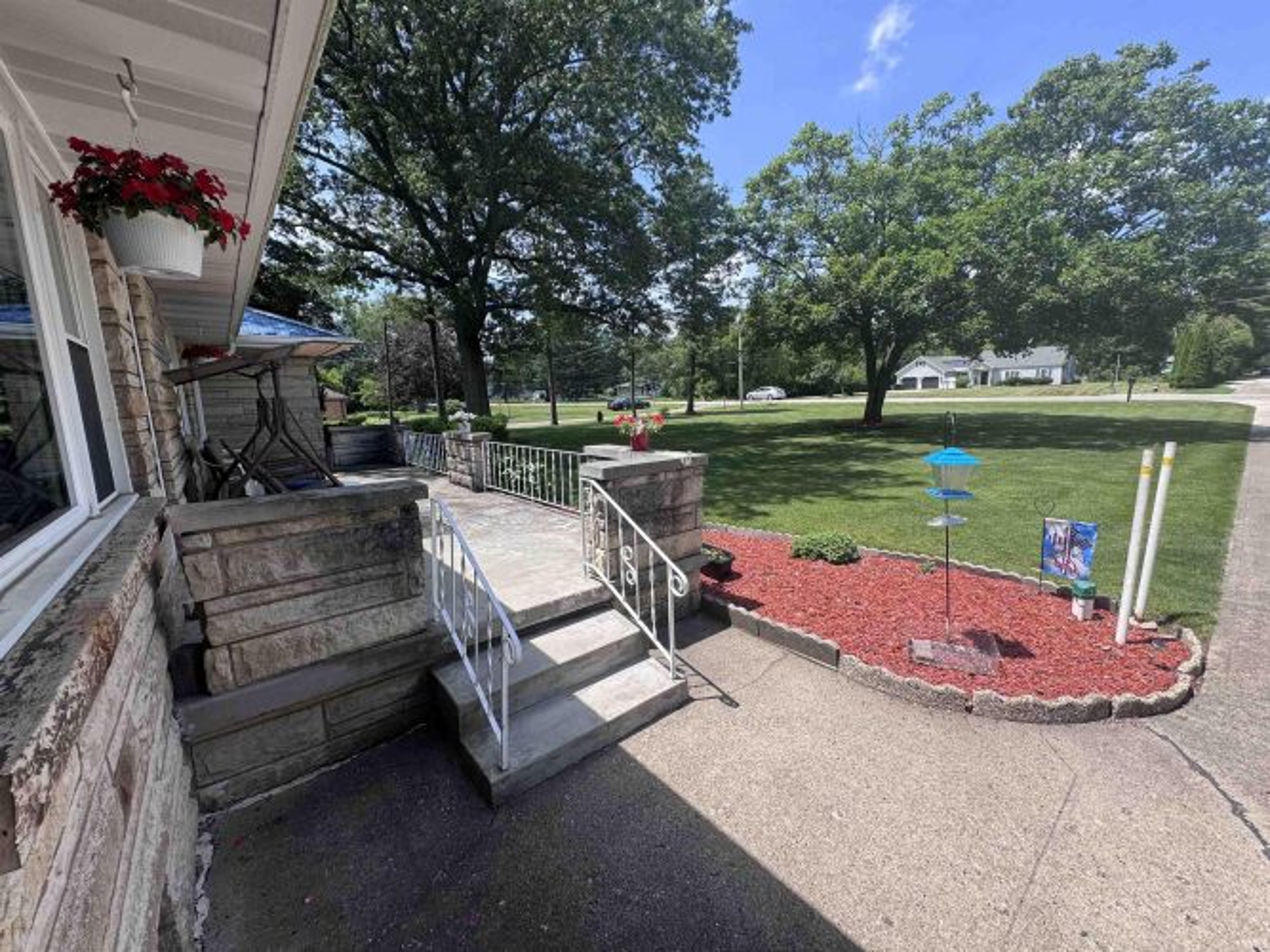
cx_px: 635
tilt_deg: -9.3
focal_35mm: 14
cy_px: 476
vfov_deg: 85.7
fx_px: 514
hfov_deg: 102.1
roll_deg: +1.5
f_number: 2.2
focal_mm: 2.22
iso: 50
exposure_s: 1/921
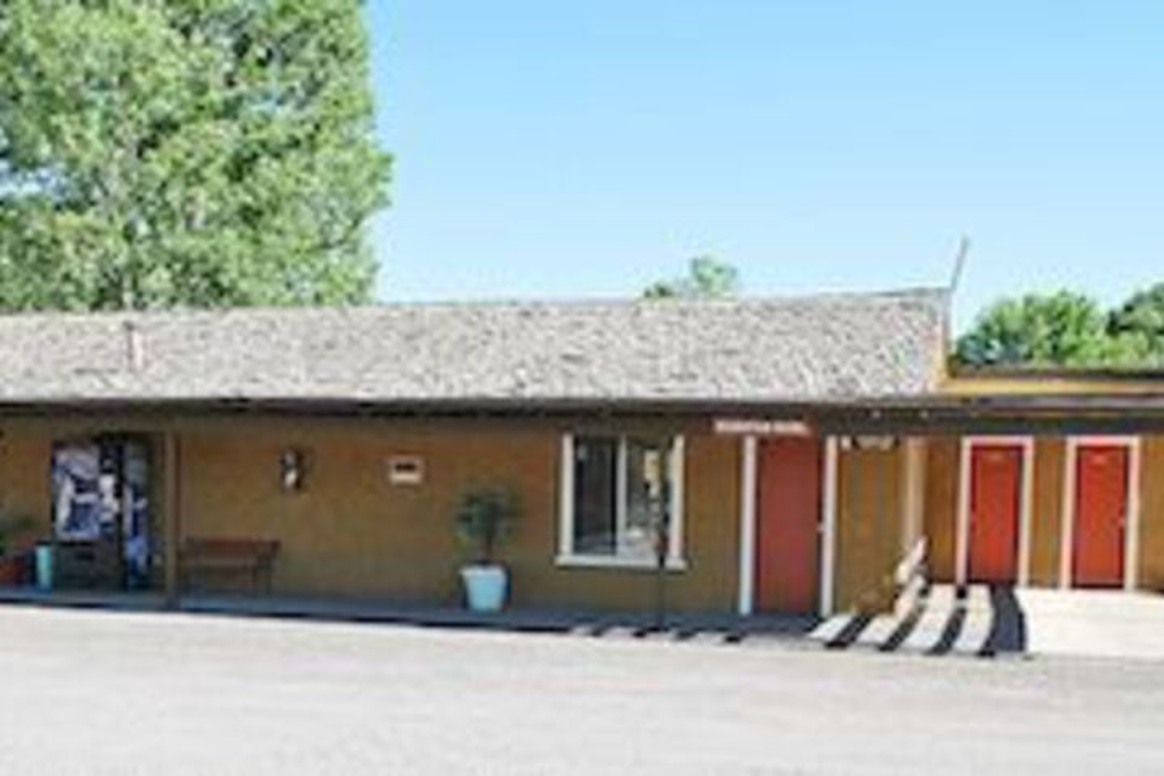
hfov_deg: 67.4
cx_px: 582
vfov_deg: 47.9
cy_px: 388
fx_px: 873
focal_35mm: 27
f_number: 7.1
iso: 100
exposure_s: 1/200
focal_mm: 18
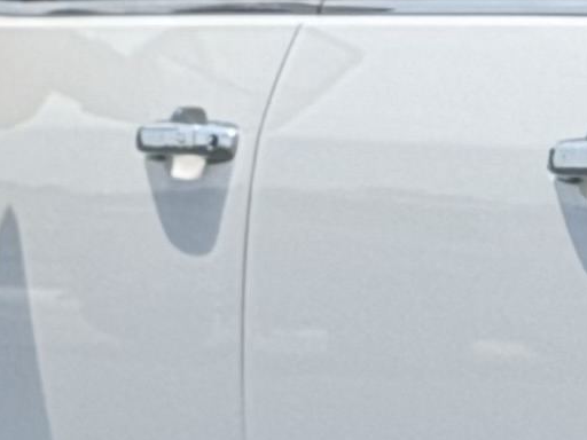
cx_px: 1739
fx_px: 6410
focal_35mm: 378
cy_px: 278
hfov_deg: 5.0
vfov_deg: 3.9
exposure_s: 1/5587
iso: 80
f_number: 1.78
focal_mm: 6.76
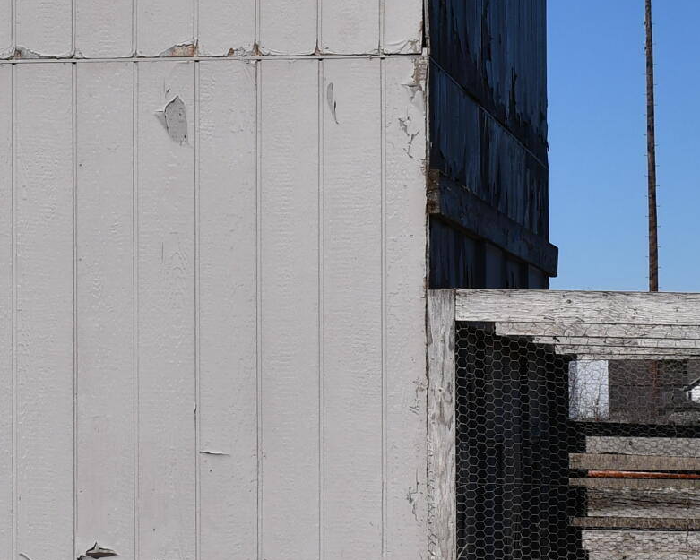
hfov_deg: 12.4
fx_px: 3212
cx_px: 376
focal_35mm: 155
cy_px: 335
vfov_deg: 10.0
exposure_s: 1/500
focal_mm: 29
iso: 100
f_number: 11
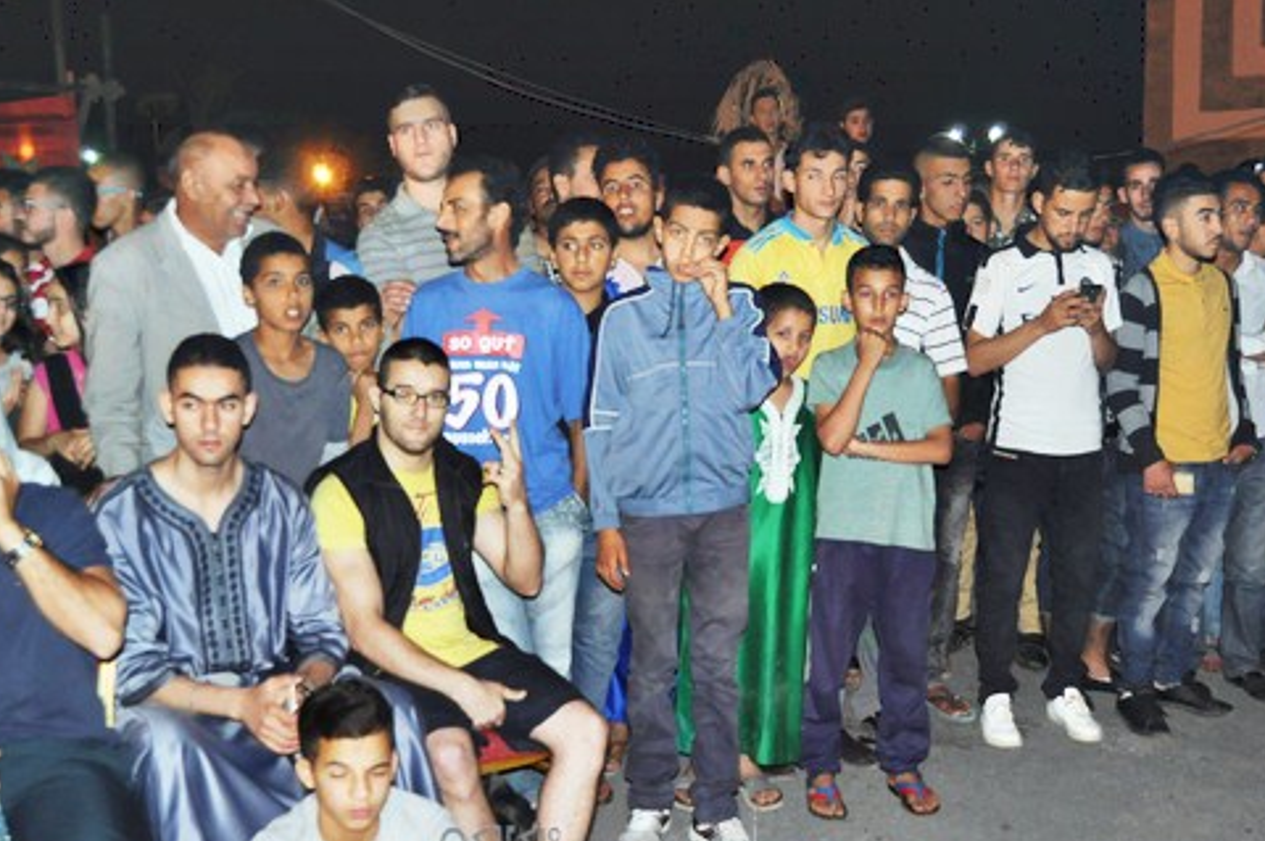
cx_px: 590
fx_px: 1404
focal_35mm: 40
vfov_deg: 33.3
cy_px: 473
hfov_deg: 48.5
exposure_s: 1/60
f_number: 3.5
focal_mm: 20
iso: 800
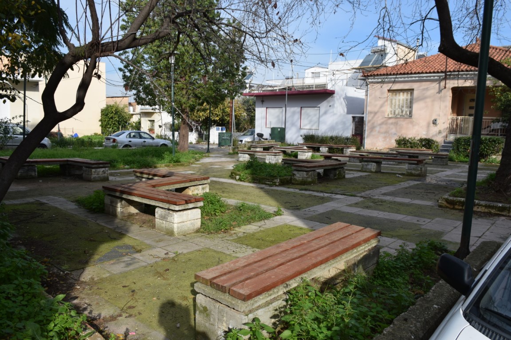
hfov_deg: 67.4
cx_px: 256
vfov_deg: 47.9
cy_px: 170
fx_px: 383
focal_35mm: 27
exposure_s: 1/320
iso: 200
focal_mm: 18
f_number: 9
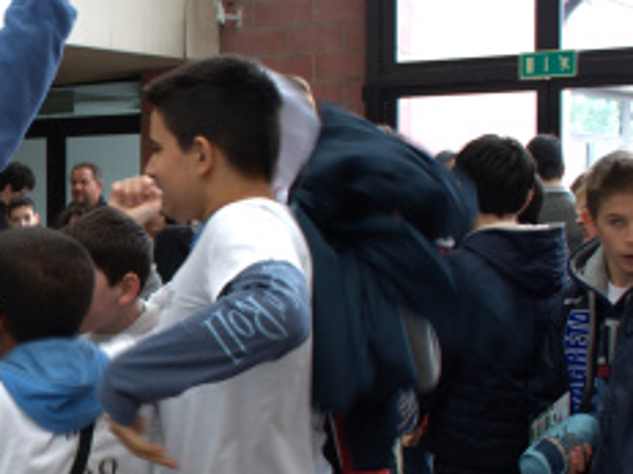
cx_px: -60
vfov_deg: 16.8
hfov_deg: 21.2
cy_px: 285
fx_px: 1608
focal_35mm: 88
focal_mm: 22
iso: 200
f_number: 7.1
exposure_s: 1/50
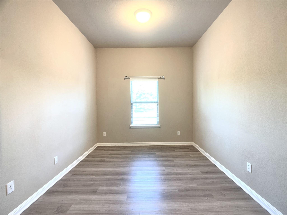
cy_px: 108
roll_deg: +0.3
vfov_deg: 53.1
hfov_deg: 67.3
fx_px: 216
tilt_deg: -1.9
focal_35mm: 26
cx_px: 144
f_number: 1.8
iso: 320
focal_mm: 4.25
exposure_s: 1/40
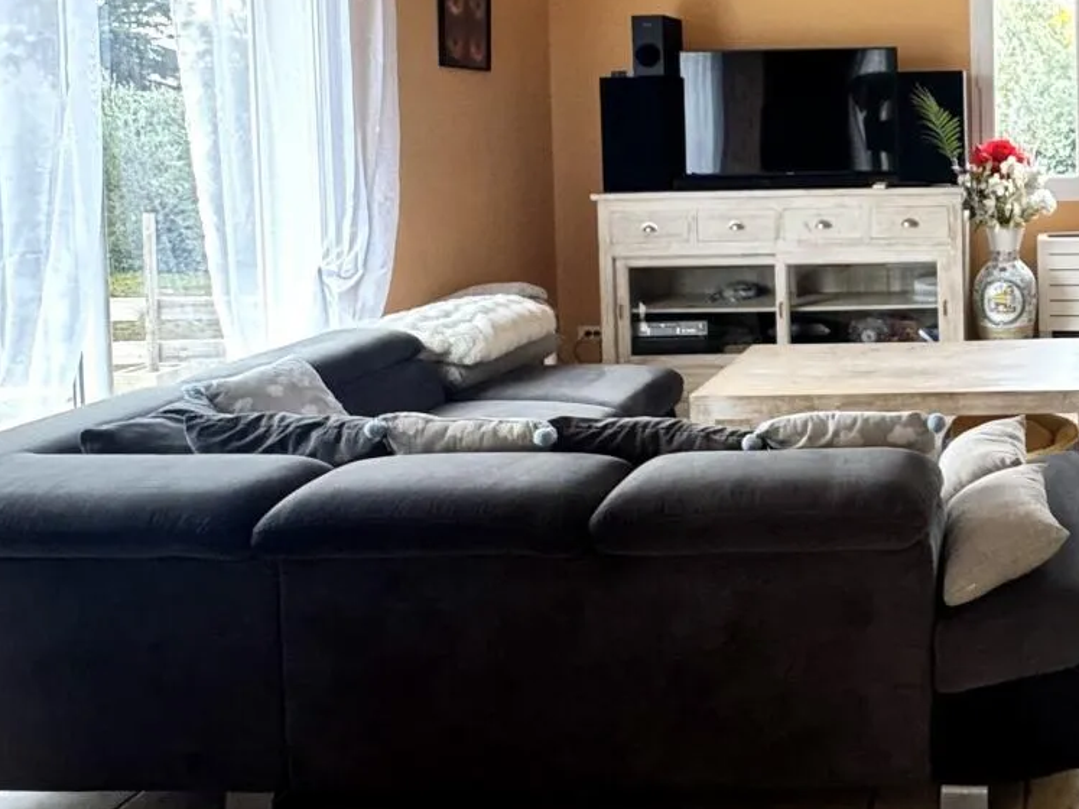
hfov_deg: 44.9
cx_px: 1039
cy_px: 143
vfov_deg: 38.0
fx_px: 1122
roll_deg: +1.2
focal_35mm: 36
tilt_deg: -1.6
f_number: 2.2
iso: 200
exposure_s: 1/99
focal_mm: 2.22
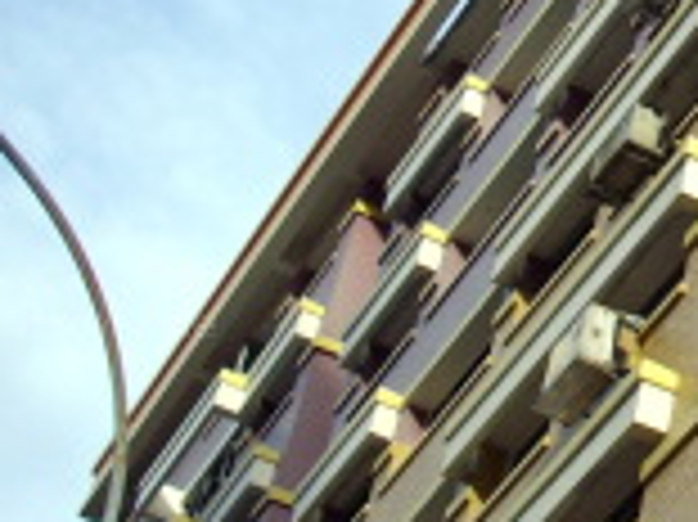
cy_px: -122
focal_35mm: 131
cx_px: 1193
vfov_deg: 11.1
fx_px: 2639
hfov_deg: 13.7
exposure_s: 1/320
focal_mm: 6.2
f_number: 2.8
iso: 80
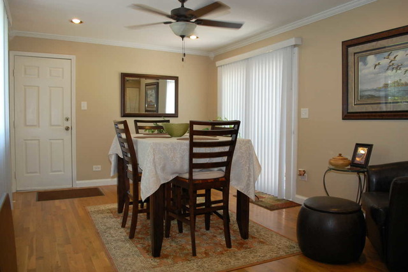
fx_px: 306
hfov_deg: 67.4
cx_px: 204
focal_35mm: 27
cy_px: 136
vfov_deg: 47.9
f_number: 4
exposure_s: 1/60
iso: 400
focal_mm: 18
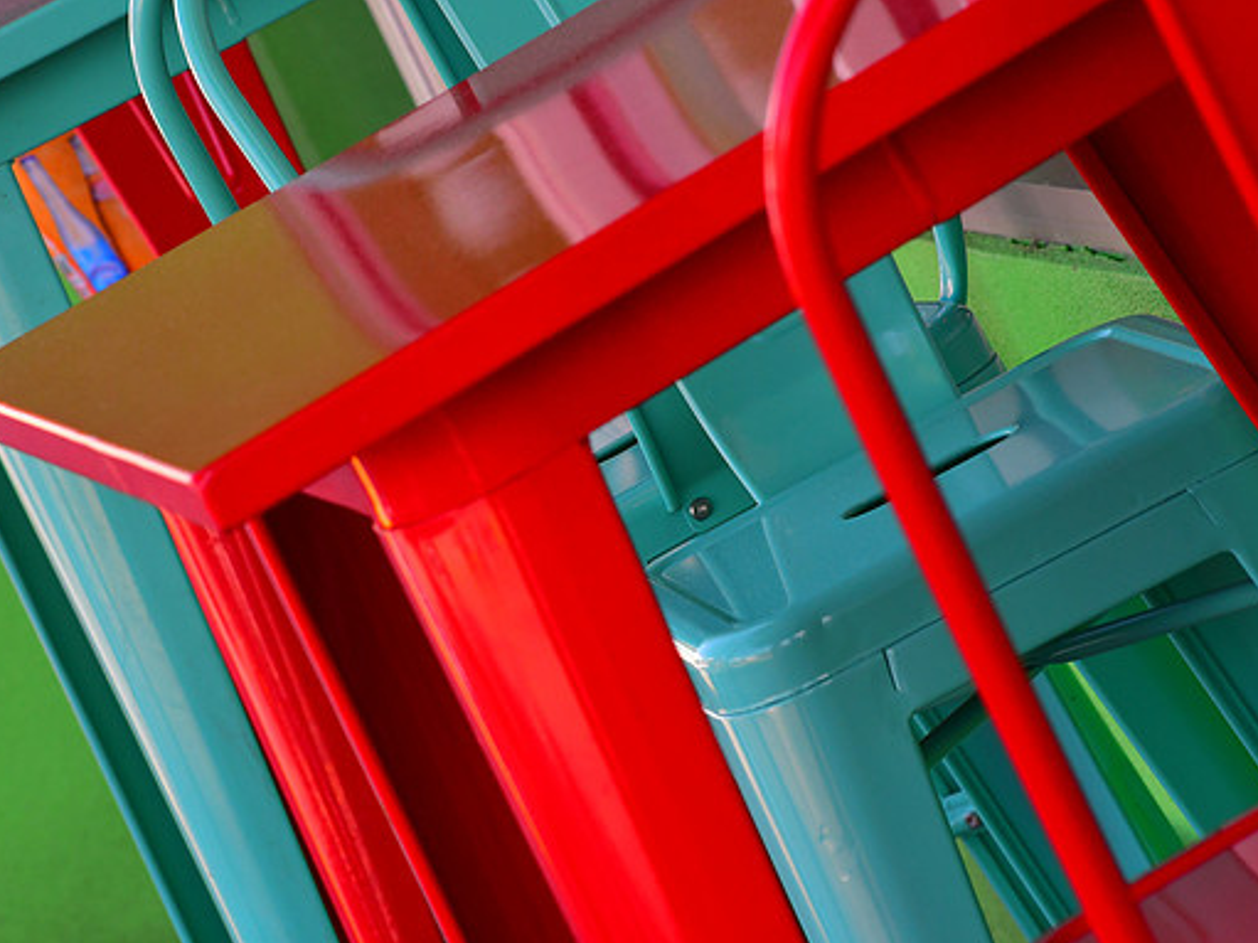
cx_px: 561
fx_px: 7412
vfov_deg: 7.3
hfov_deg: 9.7
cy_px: 474
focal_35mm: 204
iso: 1000
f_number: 11
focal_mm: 125
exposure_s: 1/200
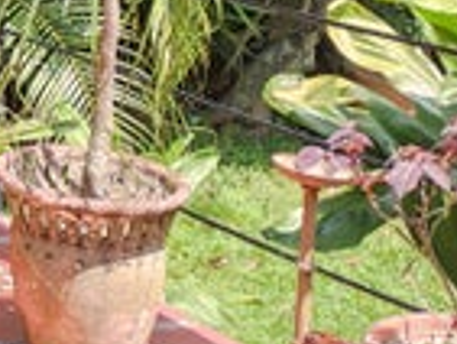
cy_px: -178
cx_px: -457
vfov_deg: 12.0
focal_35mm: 118
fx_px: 1559
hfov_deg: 14.0
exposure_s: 1/152
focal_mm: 4.74
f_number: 1.79
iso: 100
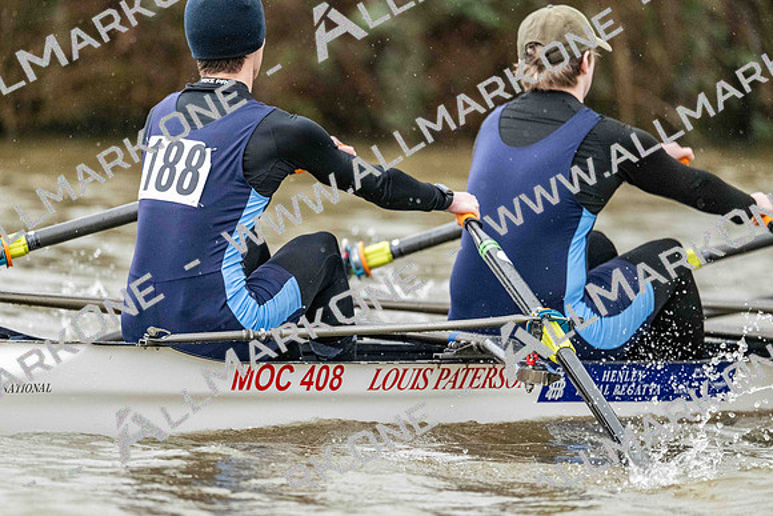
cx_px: 386
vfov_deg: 3.4
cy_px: 258
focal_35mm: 400
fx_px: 8590
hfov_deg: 5.2
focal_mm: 400
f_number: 4.5
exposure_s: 1/1600
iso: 6400
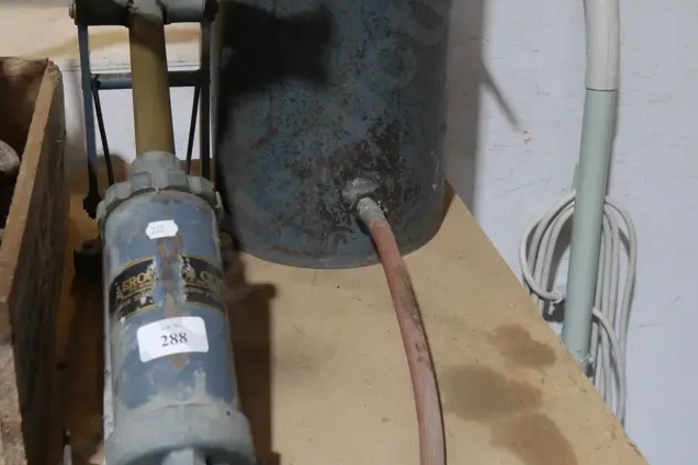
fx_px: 1105
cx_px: 362
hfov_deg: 35.0
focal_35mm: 57
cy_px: 100
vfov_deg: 23.5
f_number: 4
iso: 800
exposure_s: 1/60
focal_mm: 17
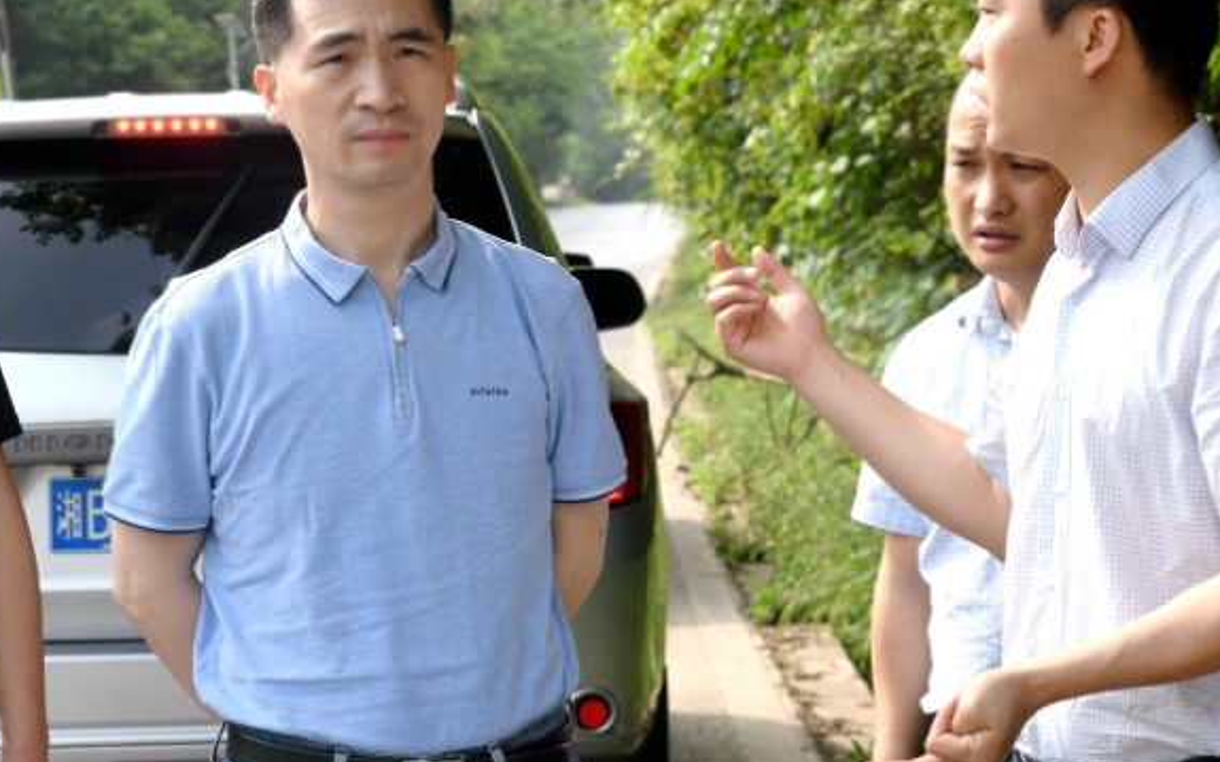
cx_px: 511
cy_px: 514
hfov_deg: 16.4
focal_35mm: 127
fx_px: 4221
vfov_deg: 10.3
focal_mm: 70
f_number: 8
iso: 250
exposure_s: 1/250
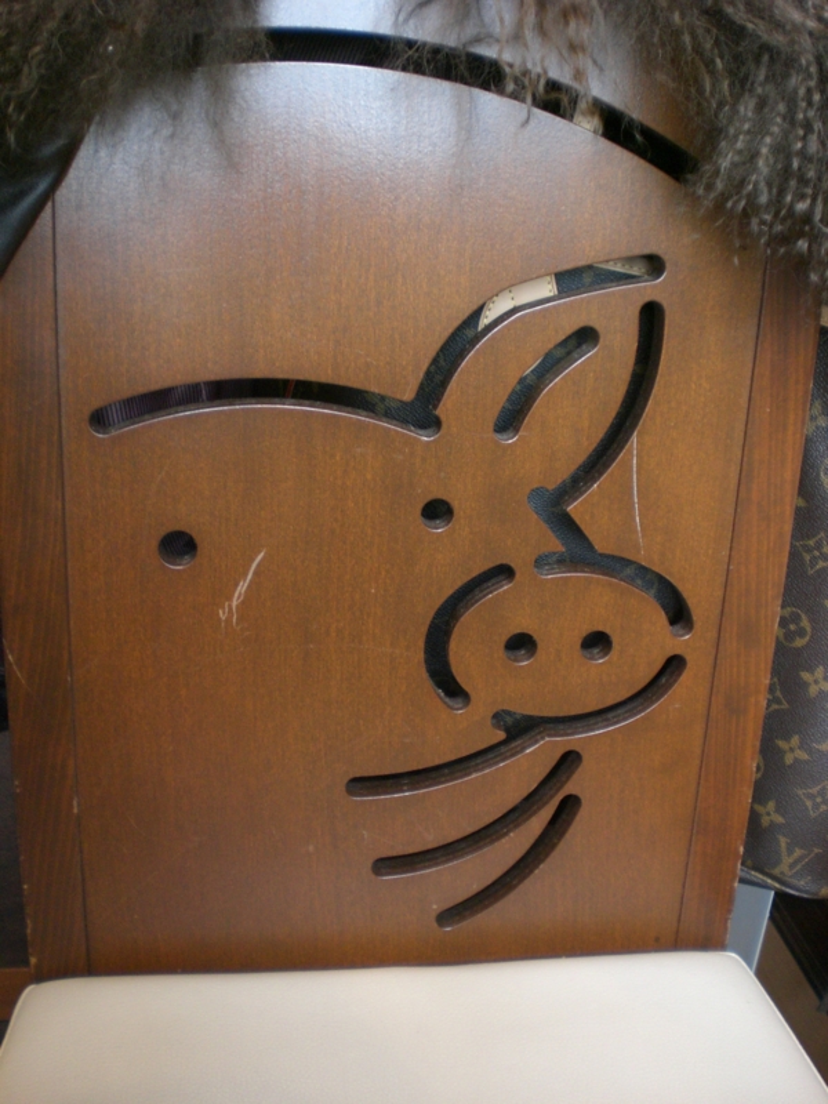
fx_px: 1212
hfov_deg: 37.7
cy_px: 552
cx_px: 414
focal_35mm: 38
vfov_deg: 49.0
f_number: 3.1
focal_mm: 6.3
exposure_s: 1/20
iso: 200
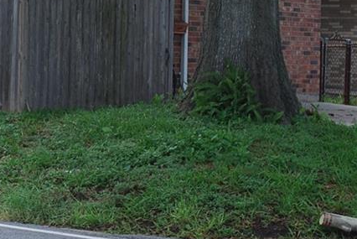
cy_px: 23
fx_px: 1360
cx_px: -71
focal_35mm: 137
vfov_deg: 10.0
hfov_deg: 14.5
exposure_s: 1/125
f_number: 5.6
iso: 125
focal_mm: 38
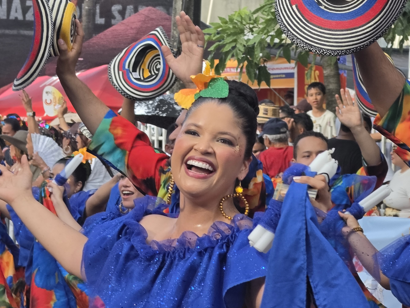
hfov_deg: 11.5
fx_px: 2026
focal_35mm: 171
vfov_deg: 8.7
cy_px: 120
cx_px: 298
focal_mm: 18.6
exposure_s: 1/541
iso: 50
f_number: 2.9
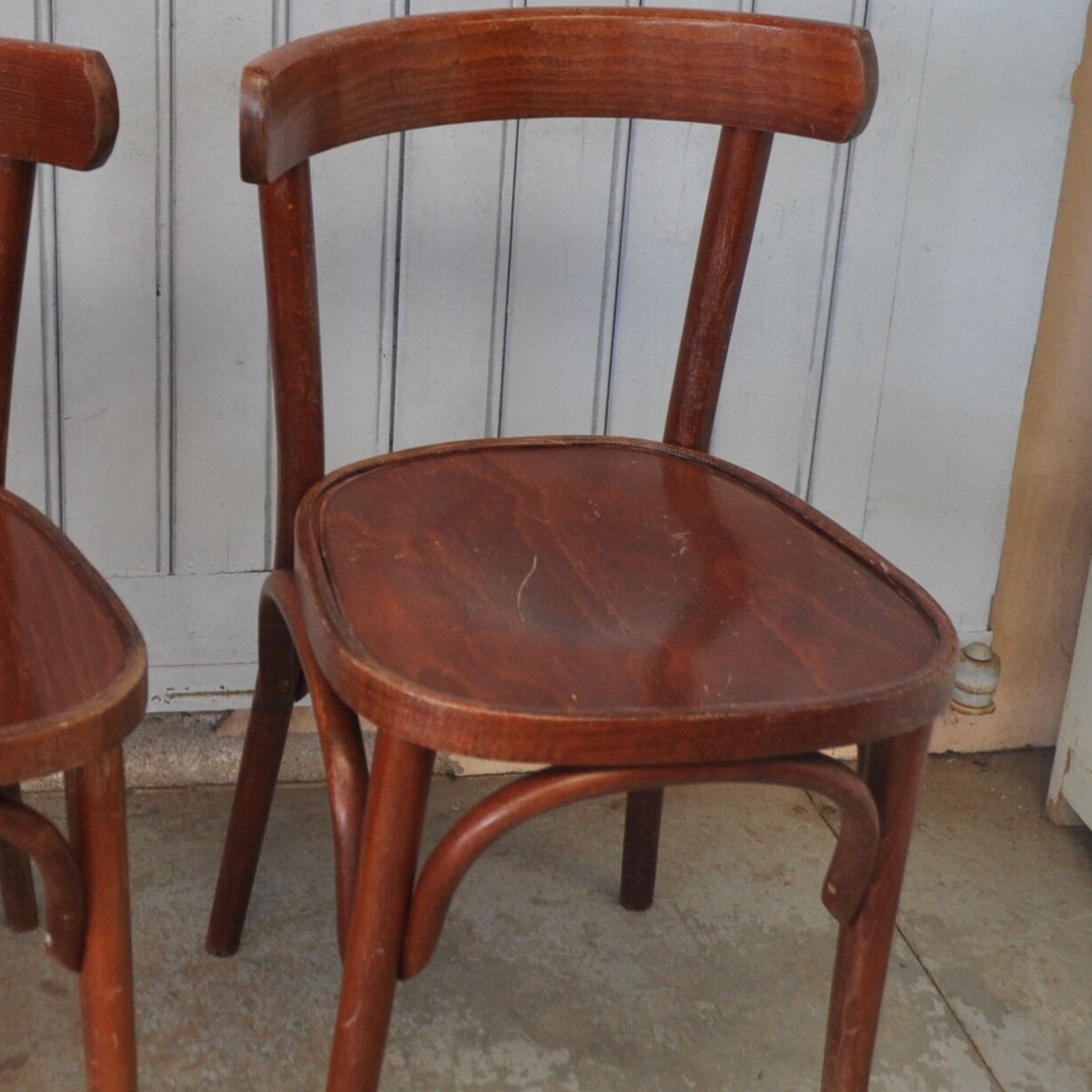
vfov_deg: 28.4
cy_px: 345
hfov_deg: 27.7
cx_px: 146
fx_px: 2141
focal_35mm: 60
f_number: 4
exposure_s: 1/60
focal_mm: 18
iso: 450
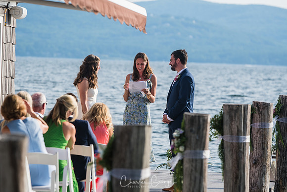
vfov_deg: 5.9
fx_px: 1854
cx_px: 144
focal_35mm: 232
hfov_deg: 8.9
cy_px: 96
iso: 200
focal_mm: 155
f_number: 4
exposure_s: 1/1250
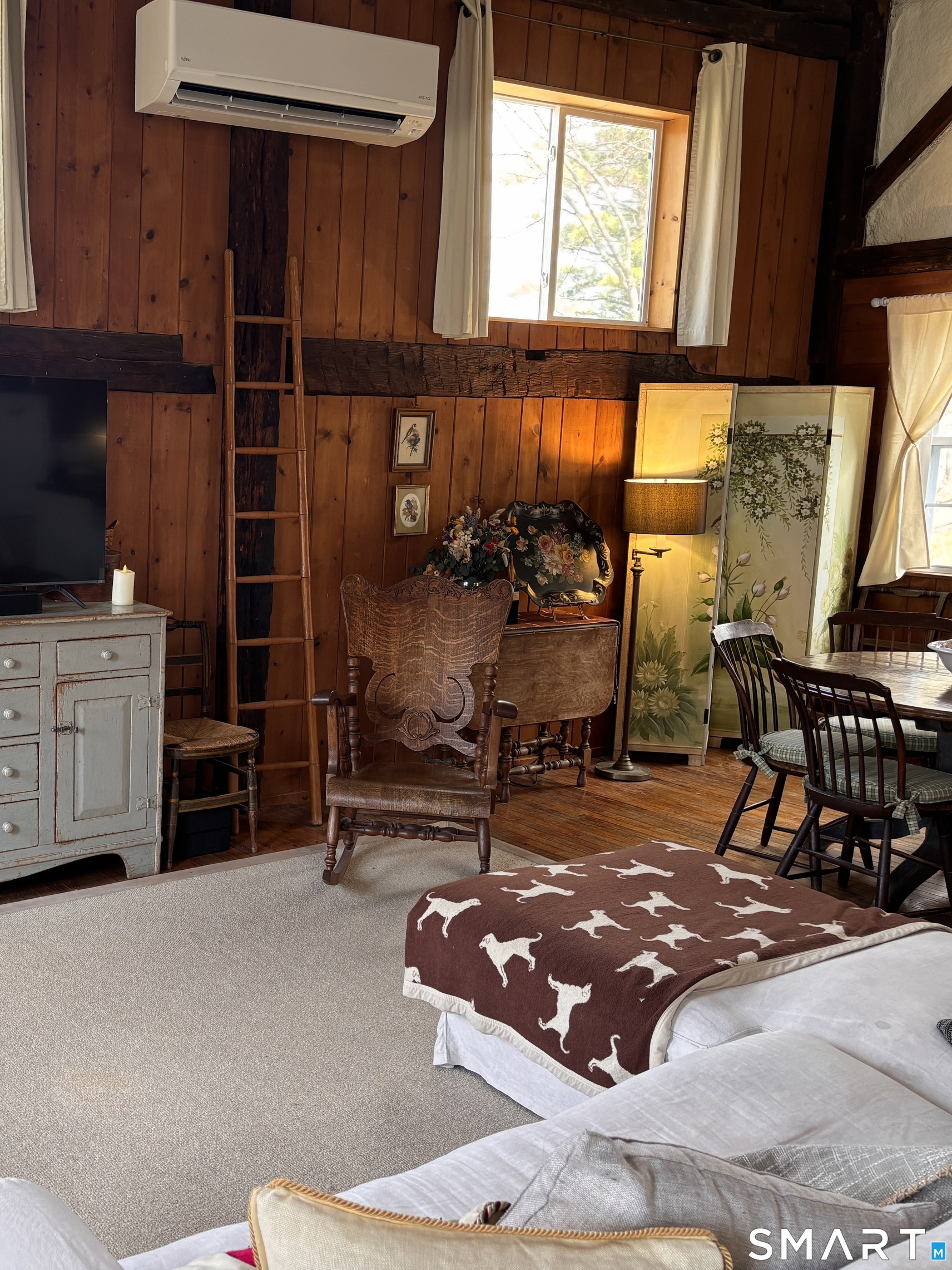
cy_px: 632
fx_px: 1283
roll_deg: -0.4
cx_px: 148
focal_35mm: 35
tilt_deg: -8.1
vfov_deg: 52.6
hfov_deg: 38.7
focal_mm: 5.96
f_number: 1.6
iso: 100
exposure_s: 1/60
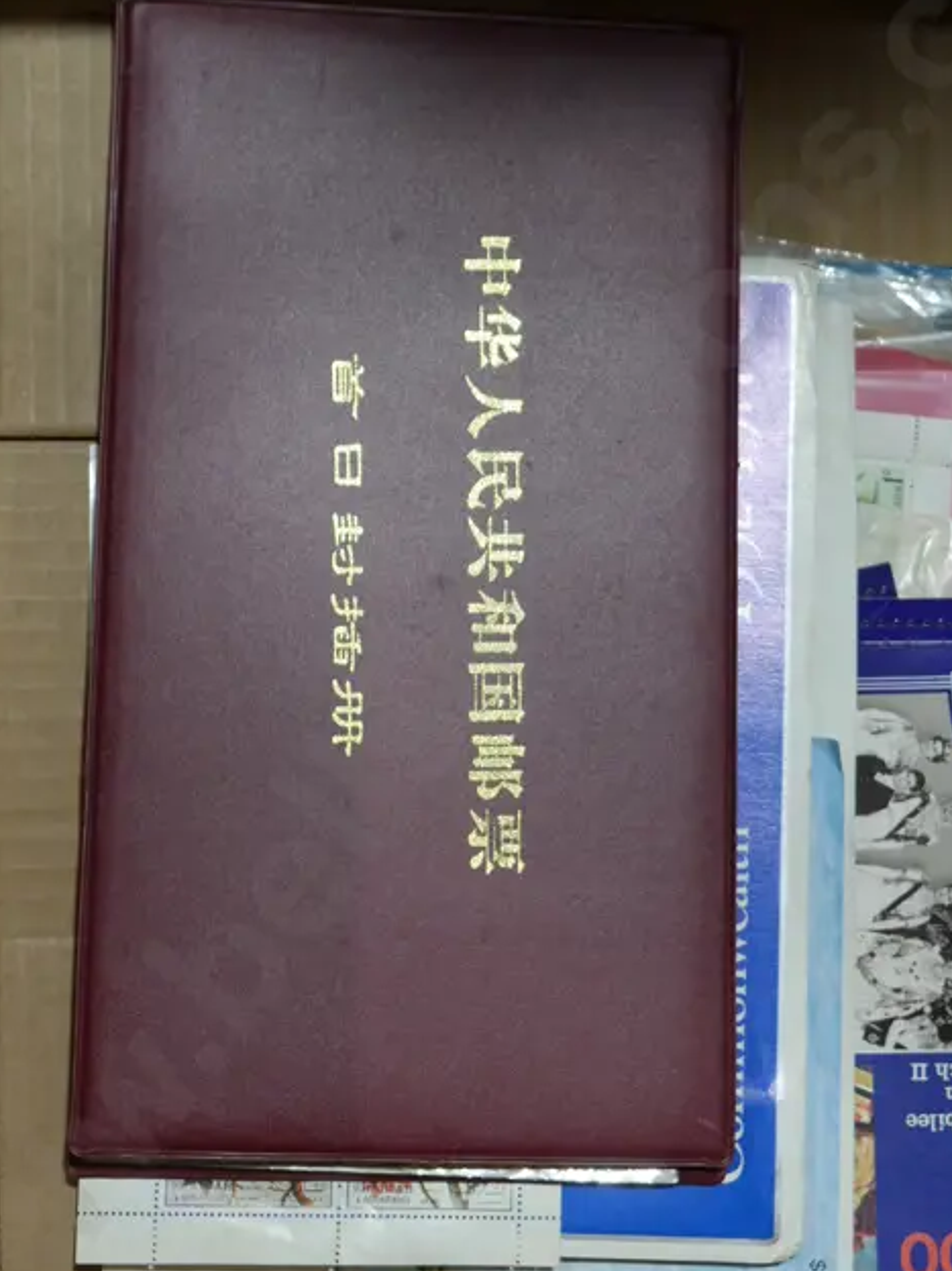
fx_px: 2531
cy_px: 561
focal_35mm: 69
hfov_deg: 21.3
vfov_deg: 28.1
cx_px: 542
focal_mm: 21
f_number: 4.6
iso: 250
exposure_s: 1/60
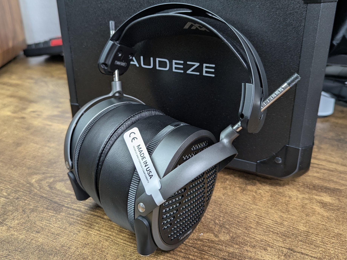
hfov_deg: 69.4
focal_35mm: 25
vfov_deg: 54.9
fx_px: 251
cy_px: 132
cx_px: 178
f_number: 1.85
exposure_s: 1/26
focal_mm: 6.81
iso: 42
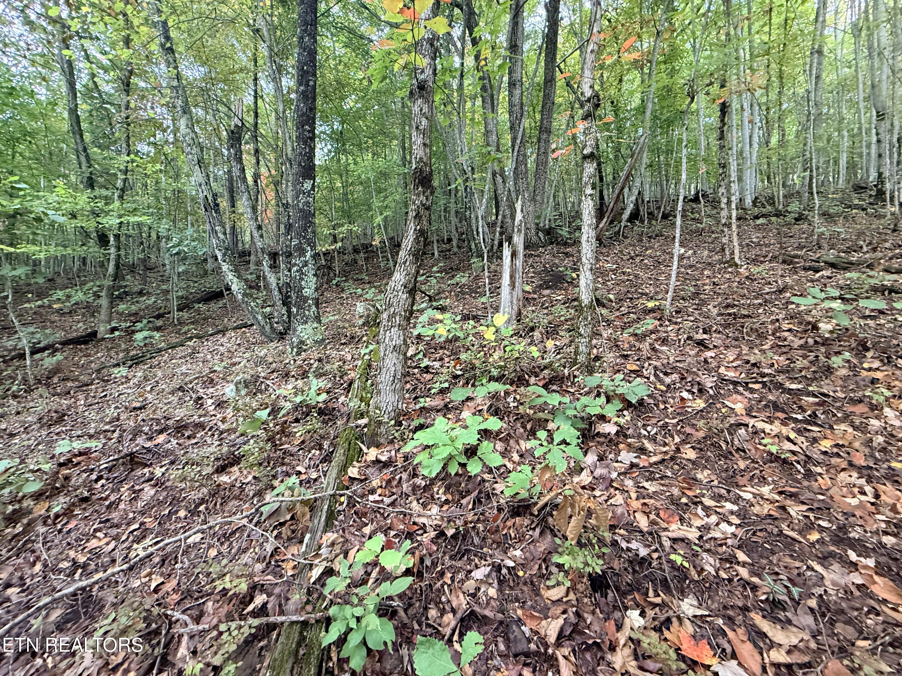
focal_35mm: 14
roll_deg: -1.2
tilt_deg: +2.8
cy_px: 338
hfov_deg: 102.1
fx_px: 365
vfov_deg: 85.7
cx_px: 451
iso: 500
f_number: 2.2
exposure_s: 1/60
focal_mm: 2.22
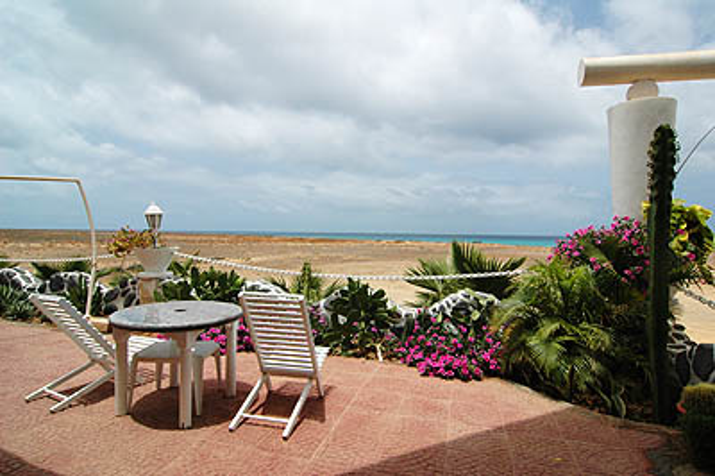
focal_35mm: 18
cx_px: 358
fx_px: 357
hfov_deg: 90.0
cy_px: 238
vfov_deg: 67.3
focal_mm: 12
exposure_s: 1/640
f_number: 13
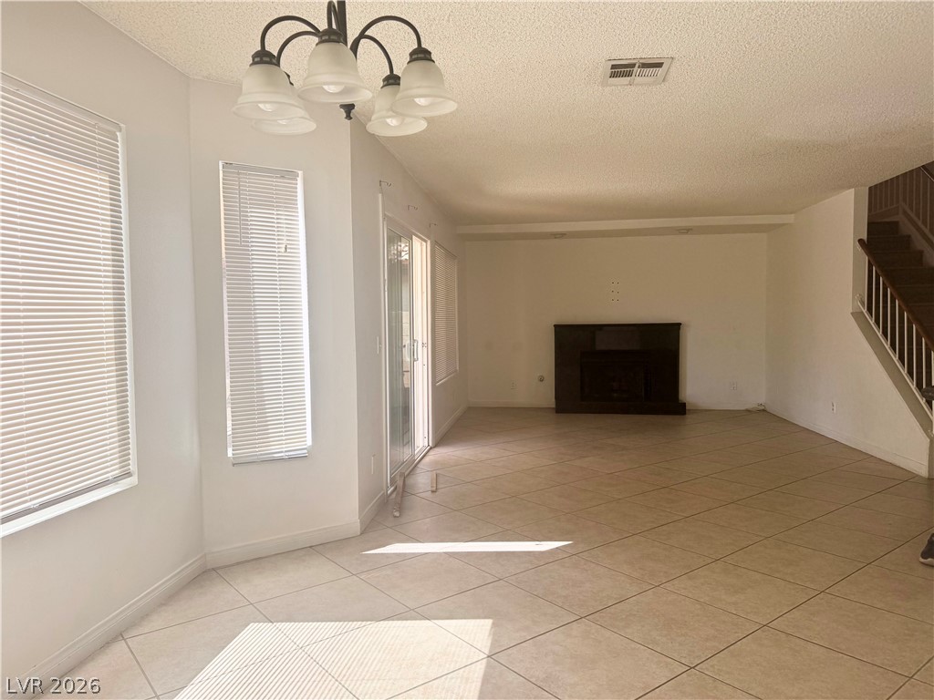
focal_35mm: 24
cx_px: 467
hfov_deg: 71.6
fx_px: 648
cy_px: 350
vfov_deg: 56.8
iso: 80
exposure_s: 1/1076
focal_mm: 6.76
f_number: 1.78
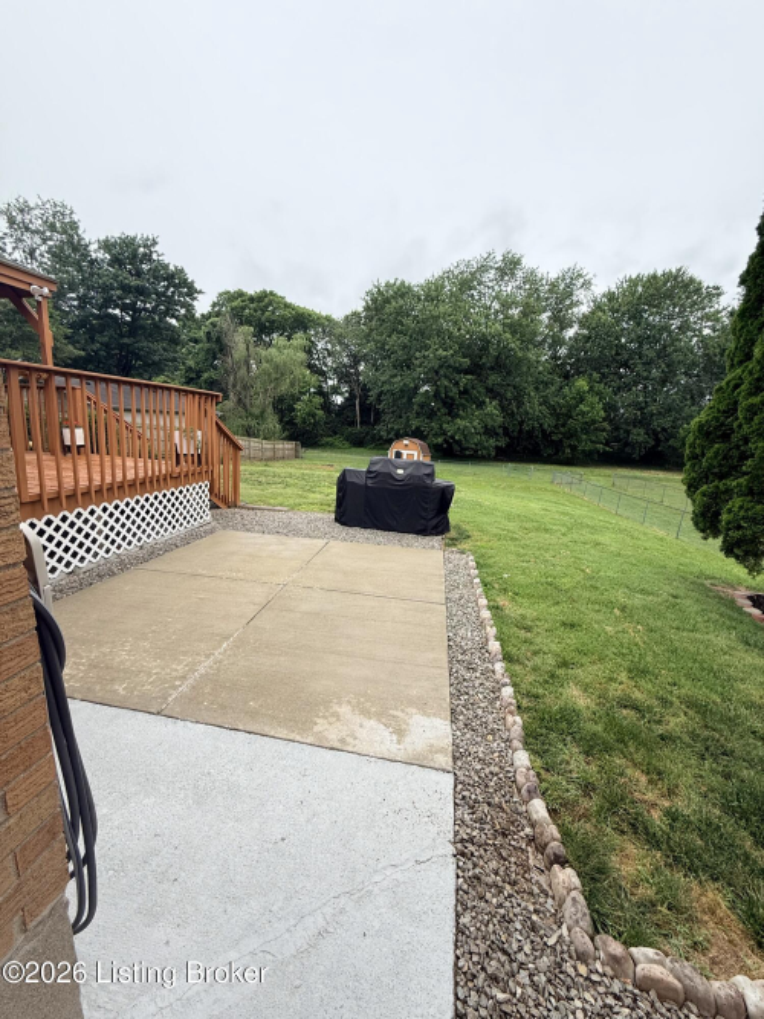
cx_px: 382
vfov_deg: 102.1
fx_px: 412
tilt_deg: -9.6
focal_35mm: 14
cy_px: 510
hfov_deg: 85.7
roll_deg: -3.0
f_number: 2.2
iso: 64
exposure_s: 1/498
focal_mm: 2.22
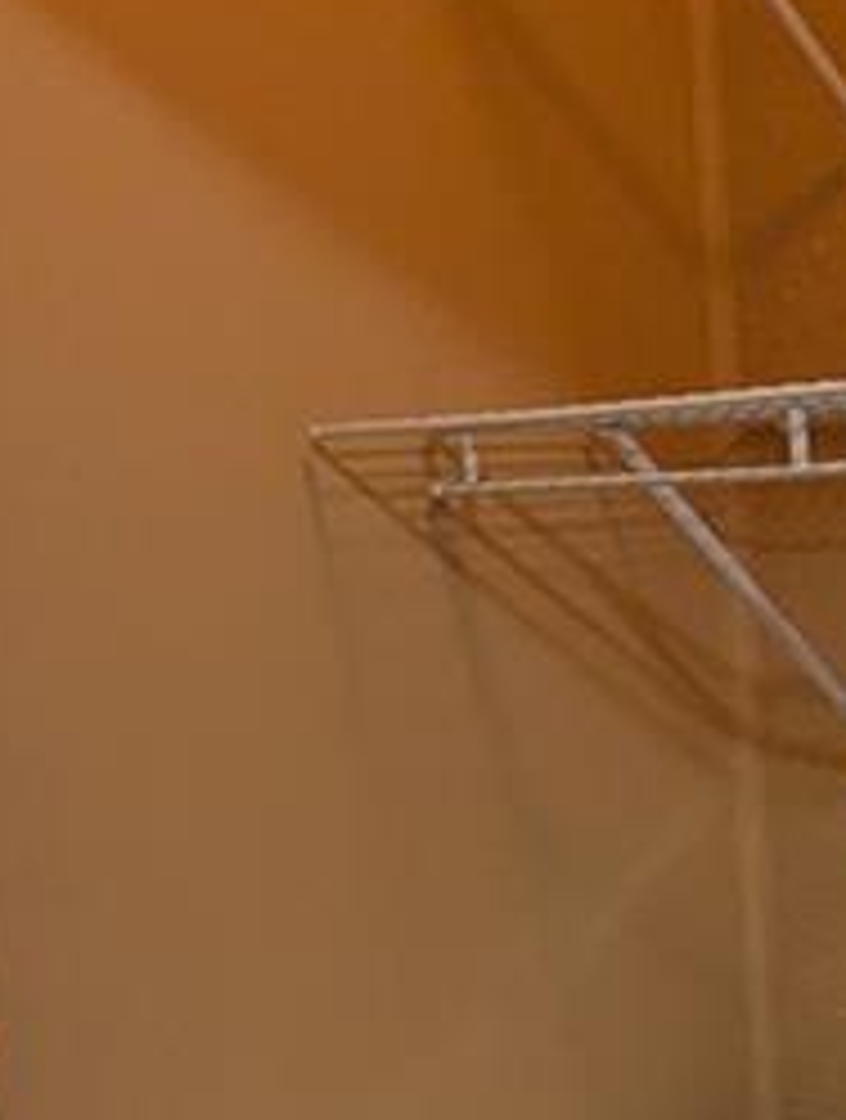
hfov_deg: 18.7
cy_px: 1057
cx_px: 853
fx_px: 2498
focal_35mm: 77
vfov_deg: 24.4
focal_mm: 2.35
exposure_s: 1/30
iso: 315
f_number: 2.2
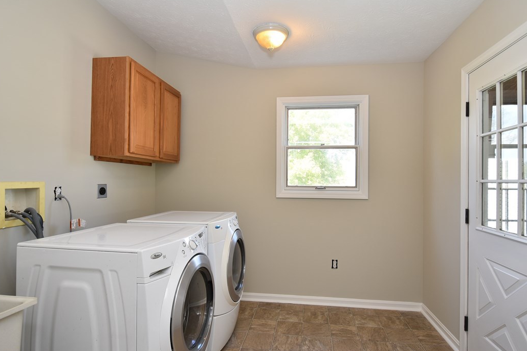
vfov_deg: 60.6
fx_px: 301
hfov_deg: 82.5
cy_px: 182
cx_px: 272
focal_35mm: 21
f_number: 4
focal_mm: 13
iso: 200
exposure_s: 1/60
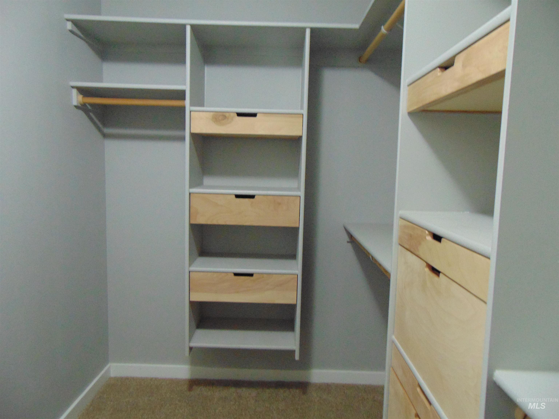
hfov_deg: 69.4
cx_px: 280
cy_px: 210
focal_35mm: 25
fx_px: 404
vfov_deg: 54.9
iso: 400
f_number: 3
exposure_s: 1/13
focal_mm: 4.5
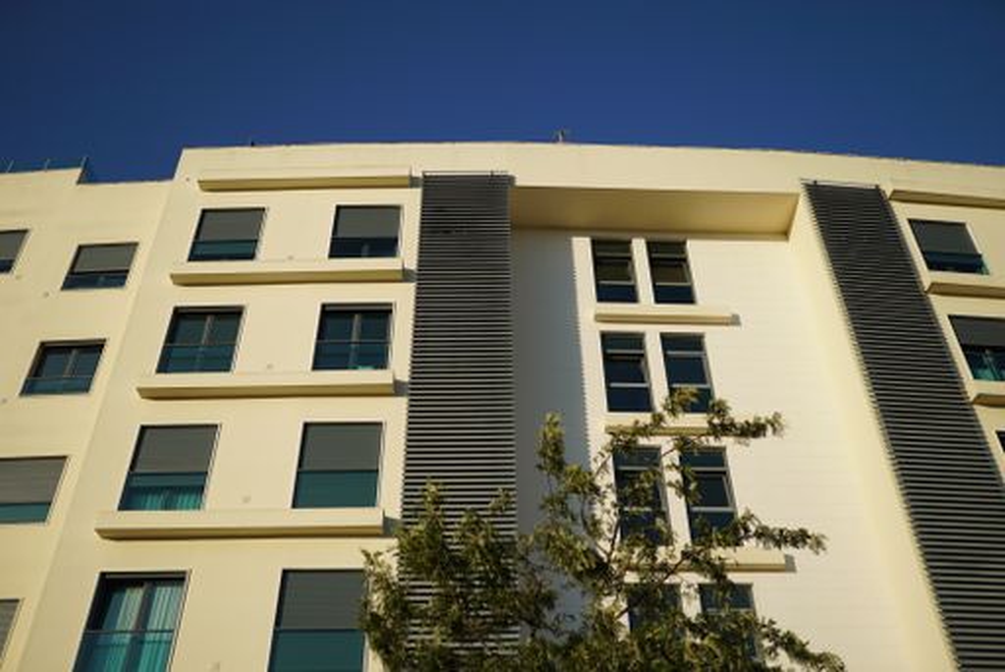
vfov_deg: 37.9
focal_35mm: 35
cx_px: 502
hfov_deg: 54.4
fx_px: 978
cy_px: 336
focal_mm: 35
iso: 100
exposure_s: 1/8000
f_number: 1.6
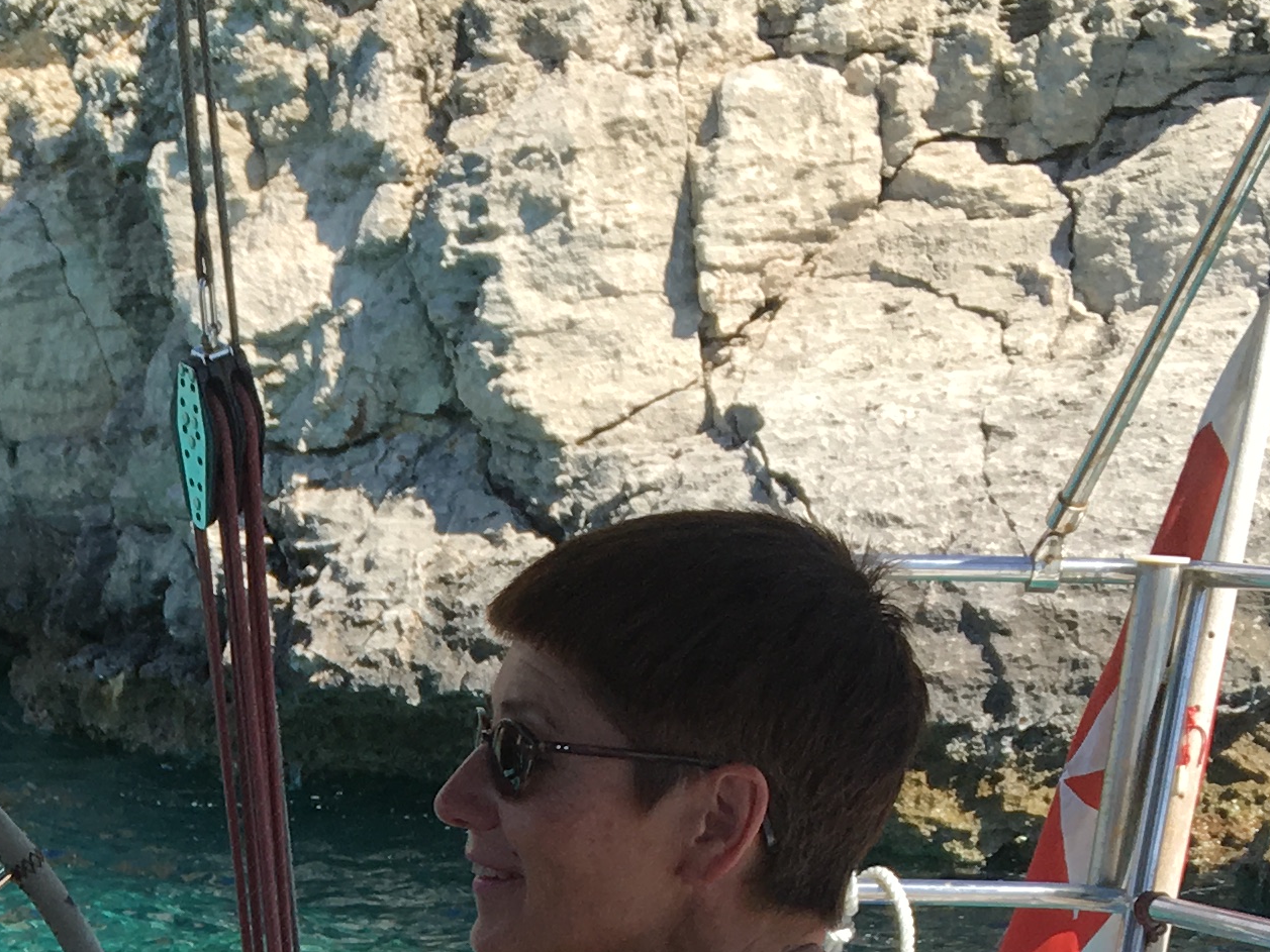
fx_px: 3412
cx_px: -337
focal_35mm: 93
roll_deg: +6.3
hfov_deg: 19.6
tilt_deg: -21.5
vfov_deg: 14.6
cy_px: 1497
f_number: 2.2
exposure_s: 1/938
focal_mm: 4.15
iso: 25
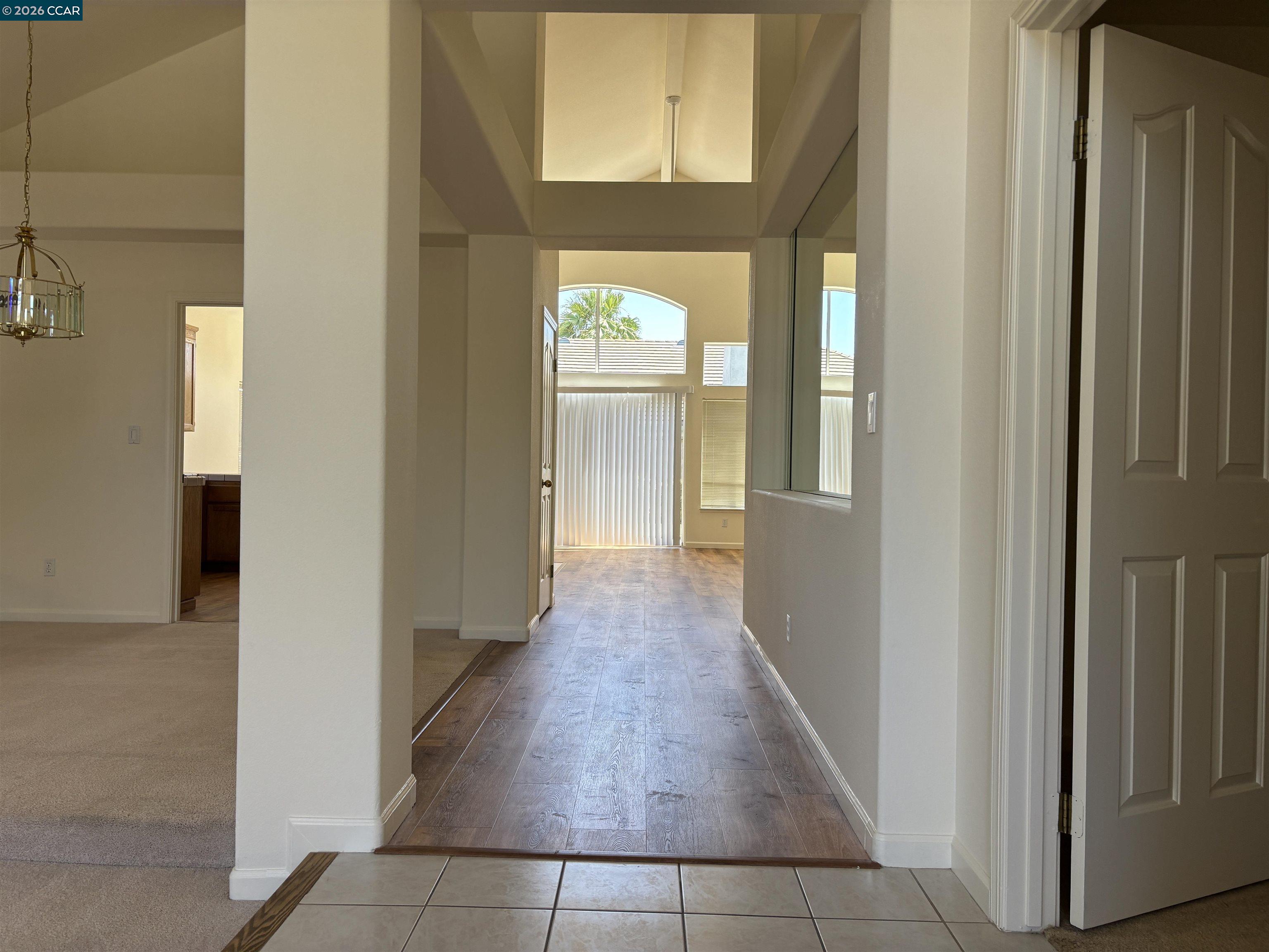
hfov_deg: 67.3
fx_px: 953
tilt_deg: -0.7
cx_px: 634
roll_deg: +0.0
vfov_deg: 53.1
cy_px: 476
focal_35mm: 26
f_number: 1.6
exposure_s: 1/139
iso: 50
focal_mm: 5.96
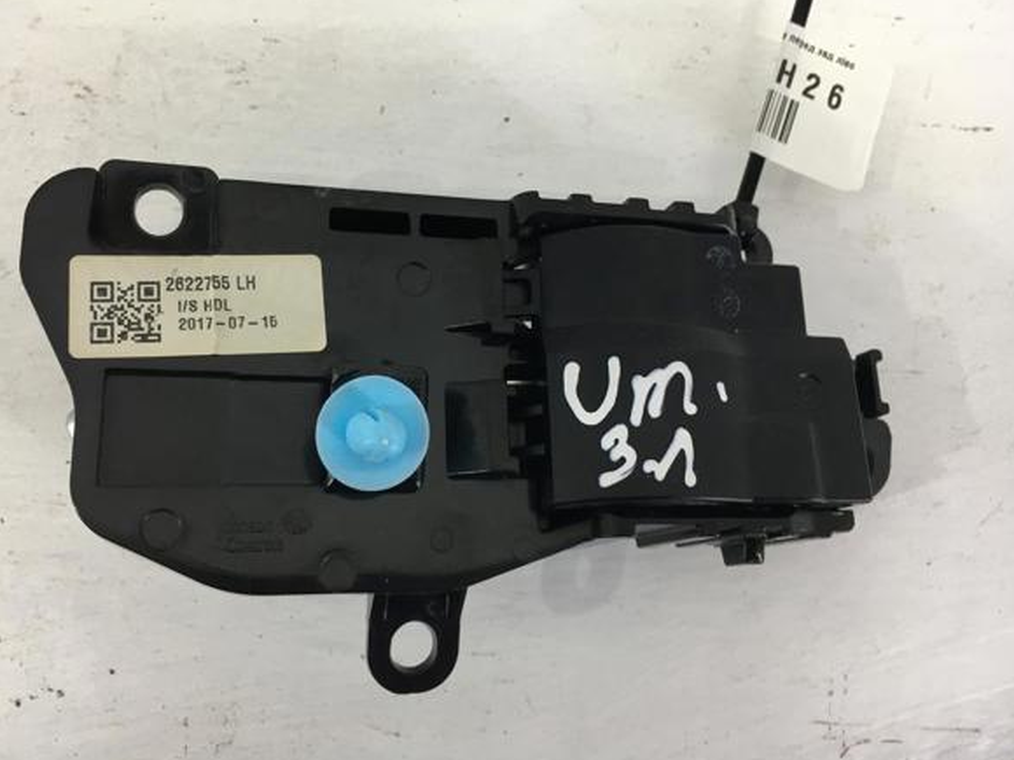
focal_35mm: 32
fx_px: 937
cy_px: 353
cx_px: 472
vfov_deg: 44.1
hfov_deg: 56.8
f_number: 2.2
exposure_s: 1/33
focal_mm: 4.15
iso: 25
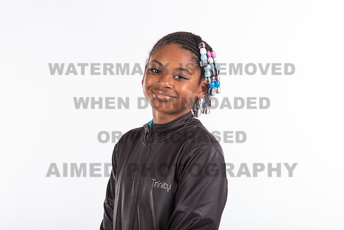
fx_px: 1105
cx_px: 168
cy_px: 107
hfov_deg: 17.7
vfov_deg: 11.9
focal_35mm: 116
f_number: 11
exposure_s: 1/200
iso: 500
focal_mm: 102
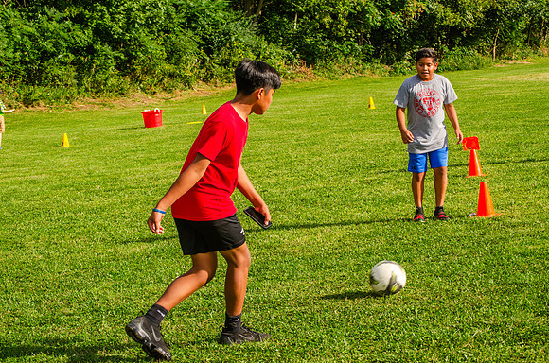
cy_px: 182
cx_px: 274
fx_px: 1255
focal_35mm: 82
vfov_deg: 16.5
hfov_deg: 24.7
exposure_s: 1/250
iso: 125
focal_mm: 55
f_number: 8
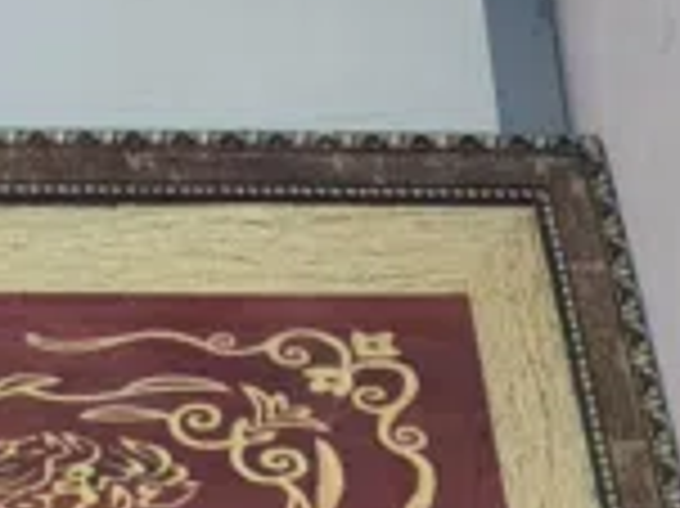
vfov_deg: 9.7
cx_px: -585
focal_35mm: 153
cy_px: 360
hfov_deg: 11.8
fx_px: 3003
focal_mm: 5.25
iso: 5113
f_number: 1.75
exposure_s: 1/400
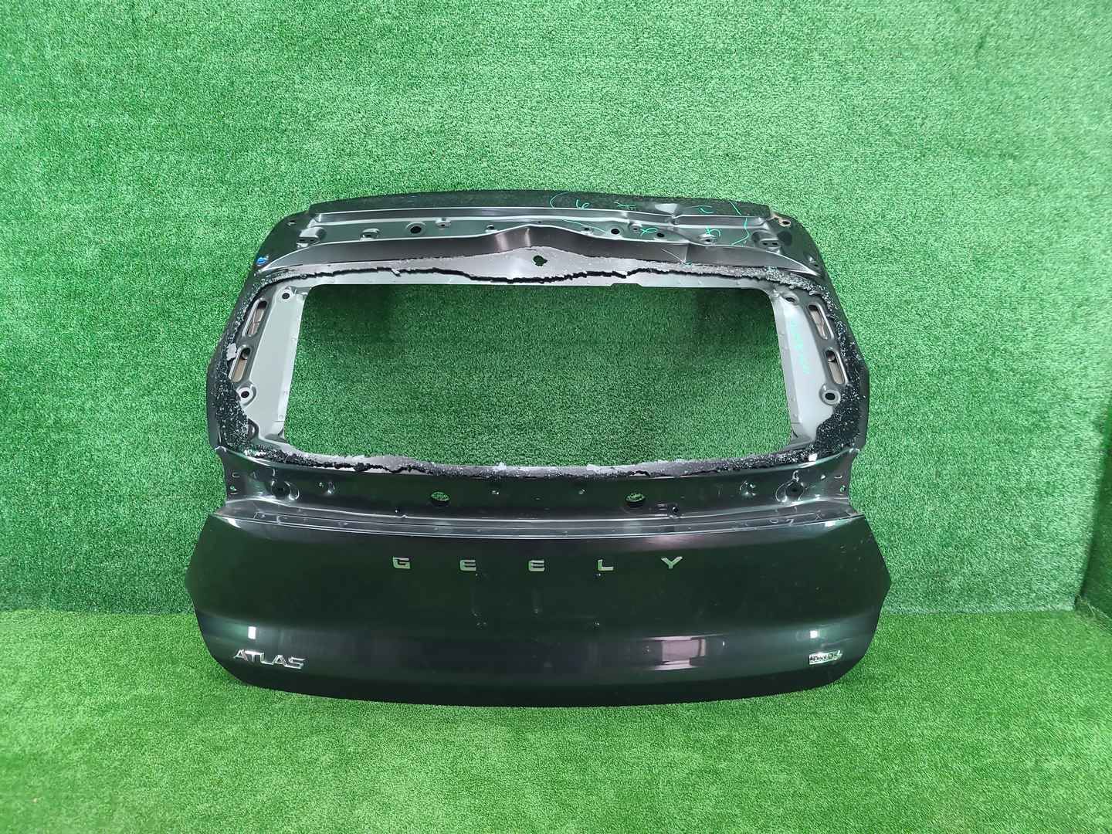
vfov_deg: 53.1
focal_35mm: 26
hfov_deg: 67.3
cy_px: 417
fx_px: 835
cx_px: 556
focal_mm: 5.4
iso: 297
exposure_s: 1/50
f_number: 1.8
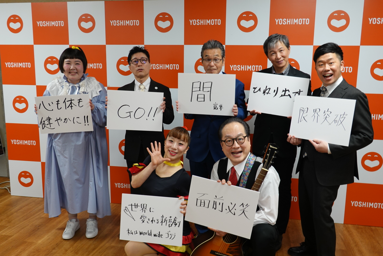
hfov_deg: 55.8
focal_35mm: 34
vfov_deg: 38.9
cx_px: 192
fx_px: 362
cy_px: 128
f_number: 3.5
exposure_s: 1/40
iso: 200
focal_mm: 12.76
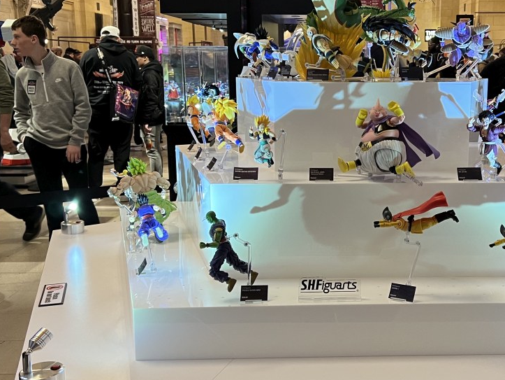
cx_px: 360
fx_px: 671
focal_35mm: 46
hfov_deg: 40.4
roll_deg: -0.2
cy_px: 183
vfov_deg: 31.5
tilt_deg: -10.5
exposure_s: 1/60
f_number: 1.5
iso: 200
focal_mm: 5.7
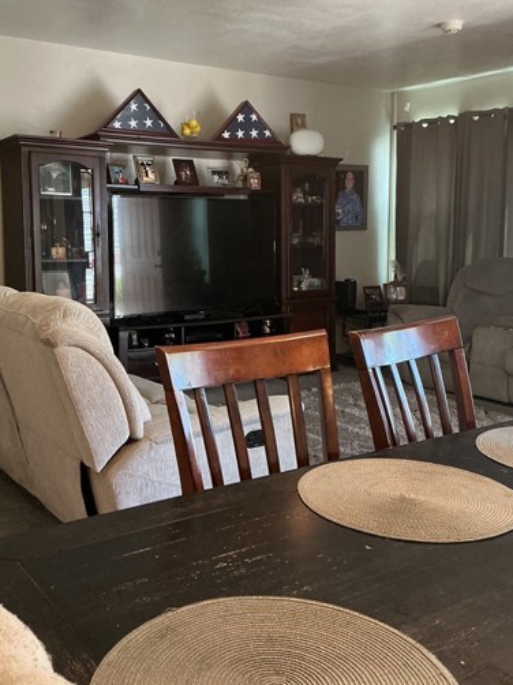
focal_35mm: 37
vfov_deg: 50.1
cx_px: 213
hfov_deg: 38.5
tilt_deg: -6.3
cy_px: 310
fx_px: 732
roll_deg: +0.9
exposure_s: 1/40
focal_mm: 3
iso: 200
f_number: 1.8
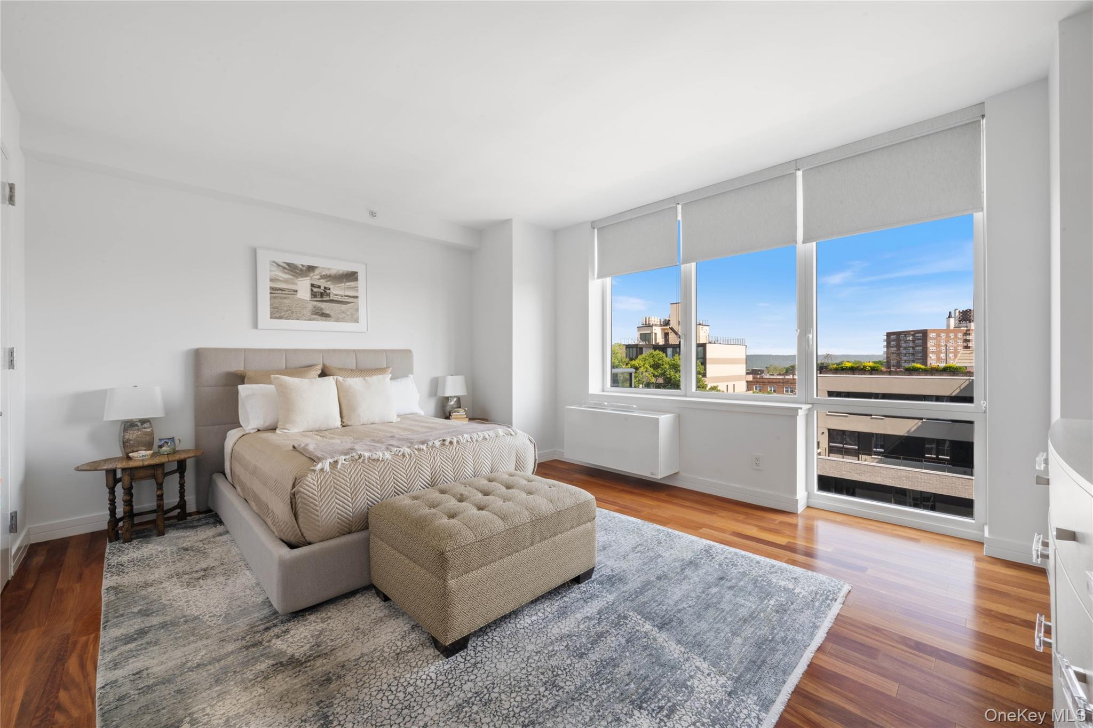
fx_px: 425
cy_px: 364
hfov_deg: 104.3
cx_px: 546
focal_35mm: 14
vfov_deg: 81.2
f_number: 22
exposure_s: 5
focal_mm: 14
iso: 200
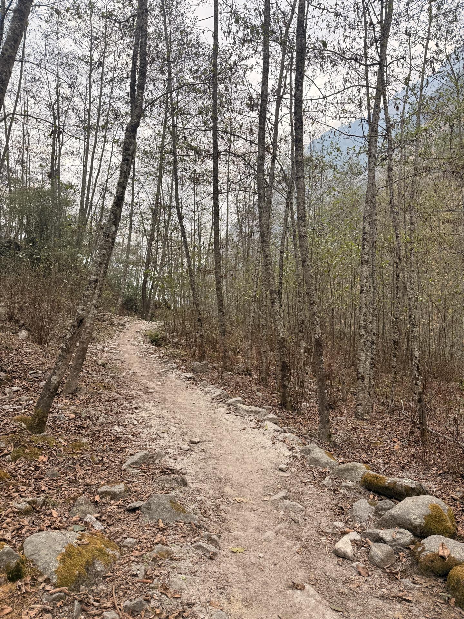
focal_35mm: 24
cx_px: 232
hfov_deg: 56.8
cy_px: 310
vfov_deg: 71.6
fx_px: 429
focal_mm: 6.76
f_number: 1.78
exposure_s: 1/1271
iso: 100
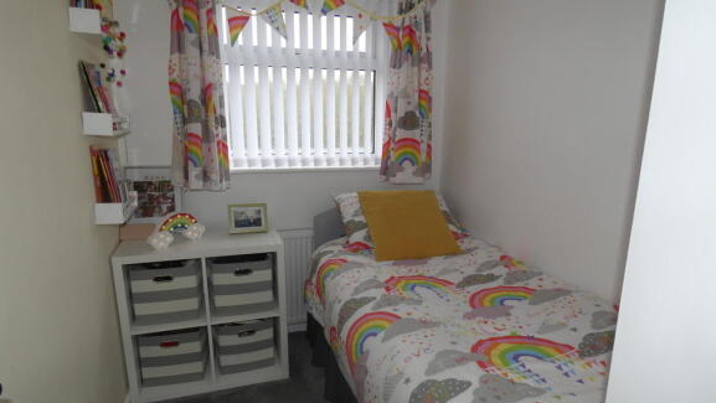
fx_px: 418
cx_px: 360
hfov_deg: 81.2
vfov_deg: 51.4
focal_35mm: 22
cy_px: 229
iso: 125
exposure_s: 1/60
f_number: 2.8
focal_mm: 3.6
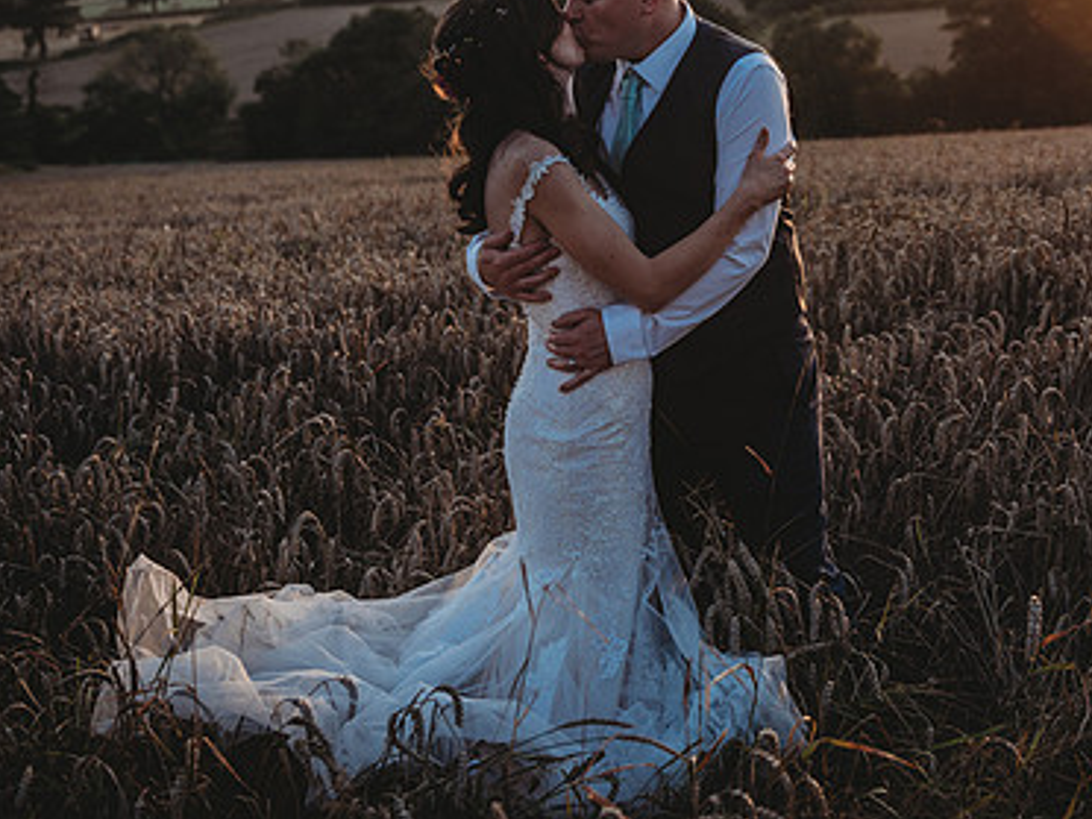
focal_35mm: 57
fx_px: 1798
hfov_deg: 33.4
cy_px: 263
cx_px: 751
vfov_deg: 25.5
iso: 100
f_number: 3.5
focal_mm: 38
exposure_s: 1/1000
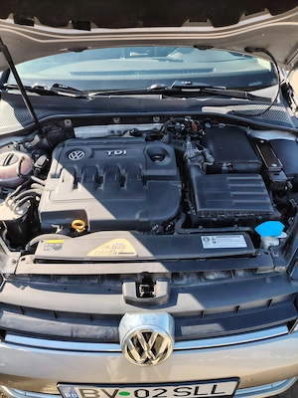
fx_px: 275
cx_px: 149
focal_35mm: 24
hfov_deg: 56.8
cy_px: 199
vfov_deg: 71.6
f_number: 1.75
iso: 100
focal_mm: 5.25
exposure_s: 1/193
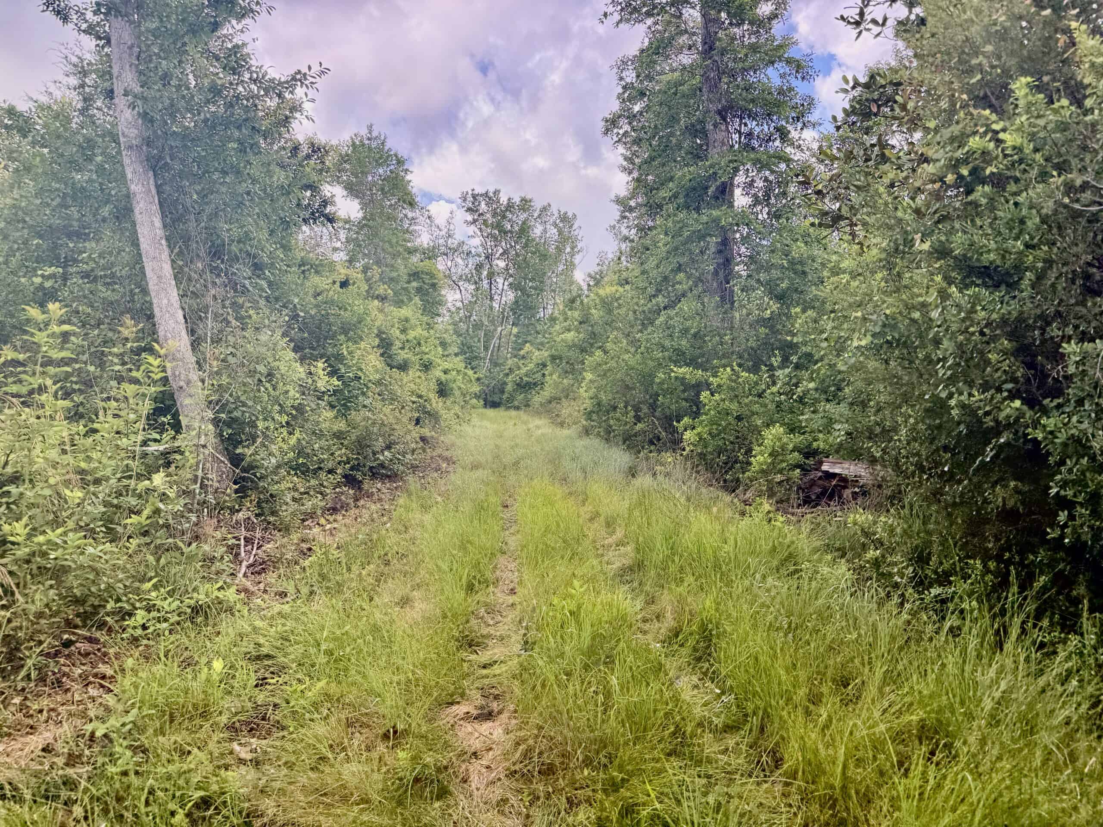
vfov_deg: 56.8
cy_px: 414
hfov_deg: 71.6
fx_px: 765
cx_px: 552
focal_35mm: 24
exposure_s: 1/524
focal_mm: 6.76
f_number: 1.78
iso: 80
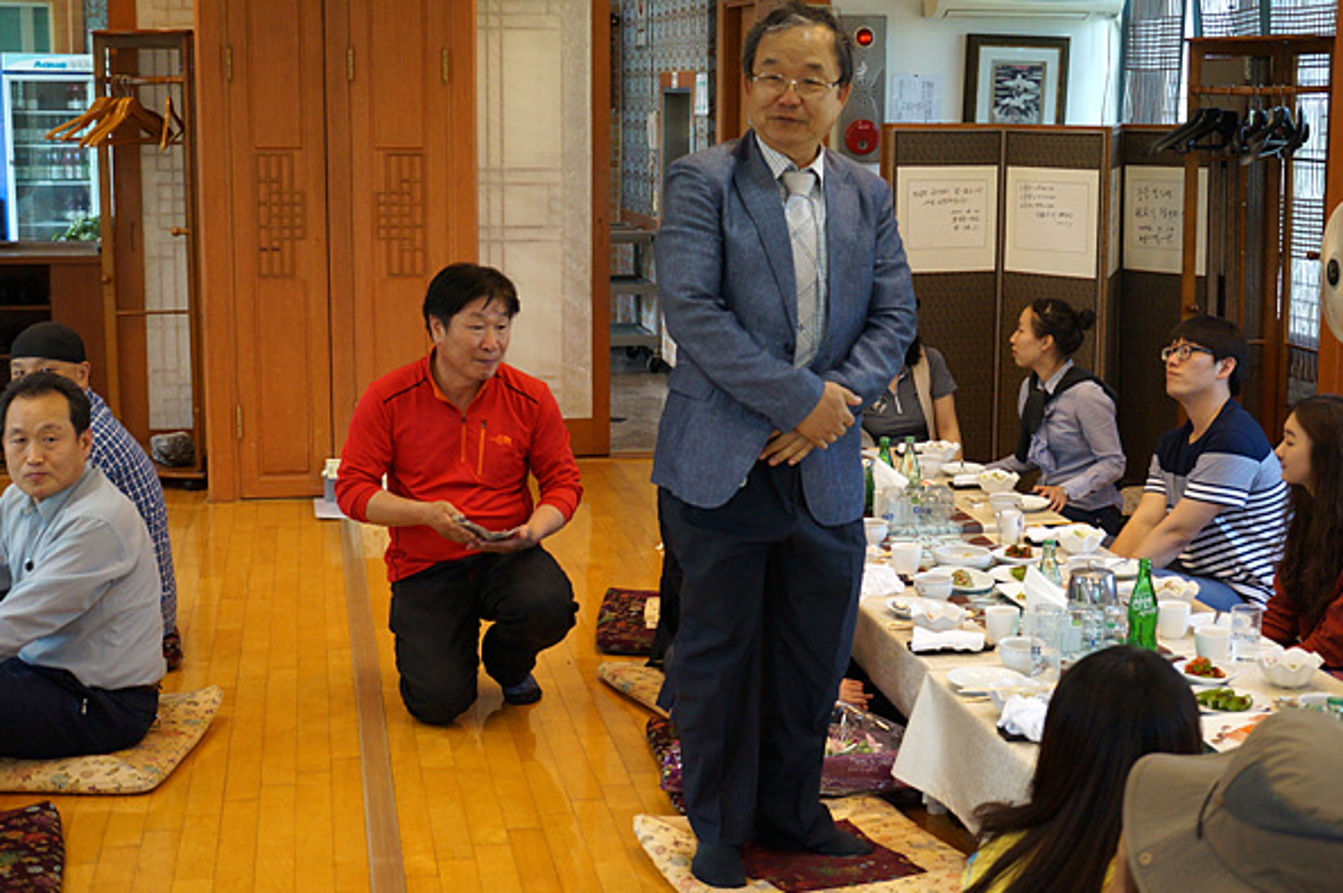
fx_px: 1976
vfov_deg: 25.5
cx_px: 714
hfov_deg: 37.5
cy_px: 392
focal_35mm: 53
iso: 1250
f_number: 4
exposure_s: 1/160
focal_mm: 30
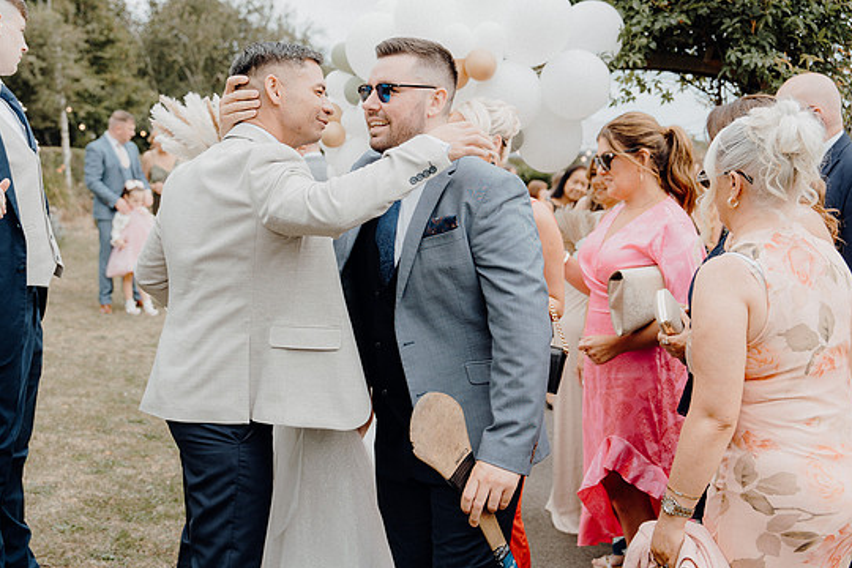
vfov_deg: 31.2
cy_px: 267
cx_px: 405
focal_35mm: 43
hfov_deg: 45.4
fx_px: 1018
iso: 125
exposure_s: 1/500
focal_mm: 40
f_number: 3.5
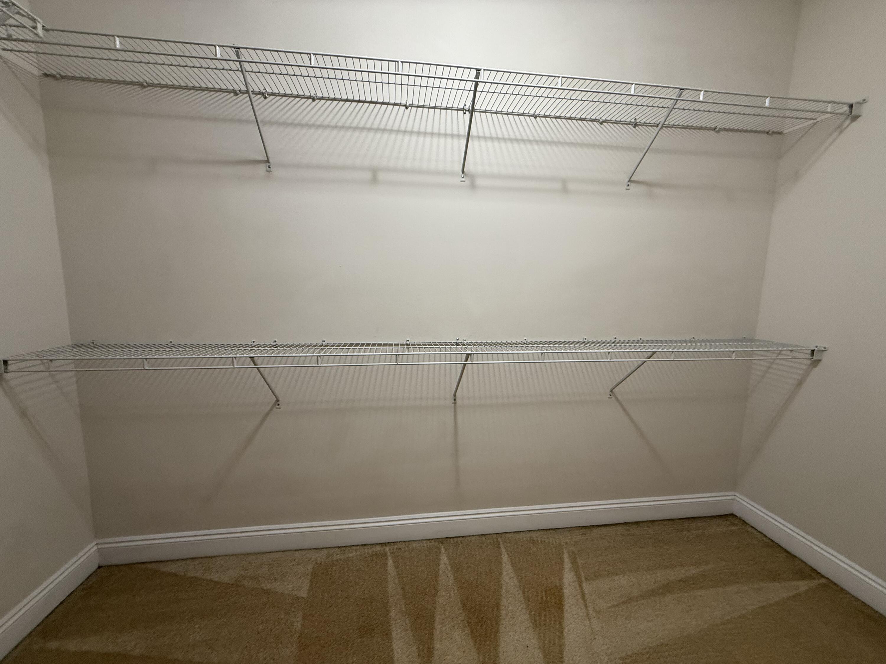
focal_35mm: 14
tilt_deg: -6.8
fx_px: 358
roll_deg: -1.3
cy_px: 332
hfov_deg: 102.1
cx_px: 443
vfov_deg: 85.7
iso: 200
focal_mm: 2.22
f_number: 2.2
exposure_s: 1/60
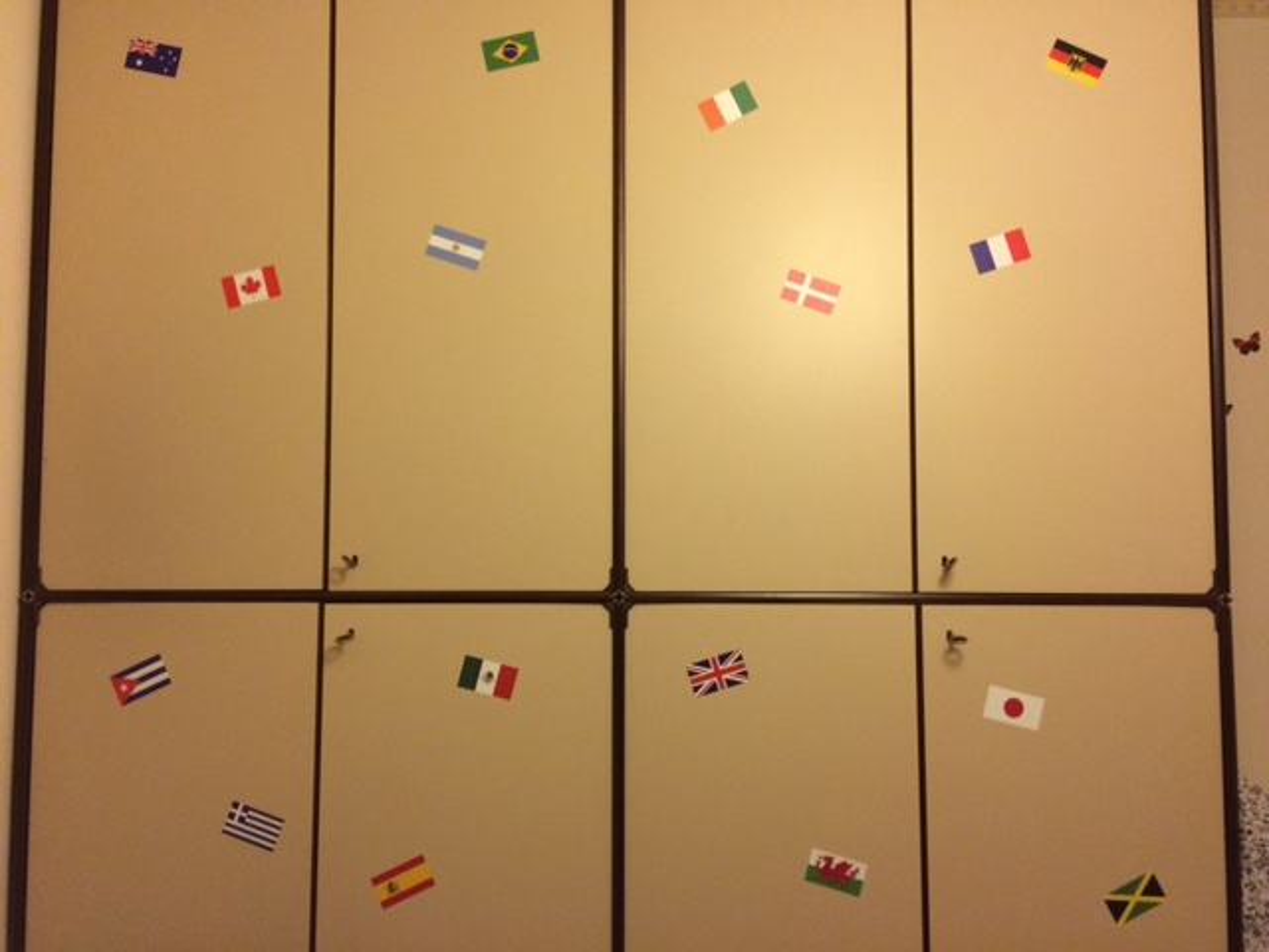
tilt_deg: +3.9
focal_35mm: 29
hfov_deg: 61.7
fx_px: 1063
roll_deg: +0.8
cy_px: 476
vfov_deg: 48.2
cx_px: 634
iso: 320
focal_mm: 4.15
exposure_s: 1/33
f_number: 2.2
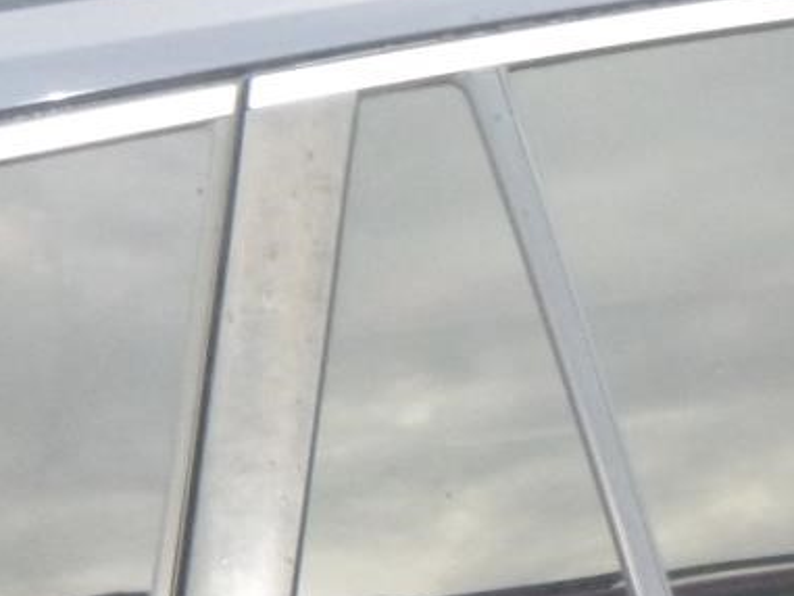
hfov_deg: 22.1
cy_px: 773
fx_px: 1927
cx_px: 863
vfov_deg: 16.6
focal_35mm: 84
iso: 400
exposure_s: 1/60
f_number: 3.9
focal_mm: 4.5
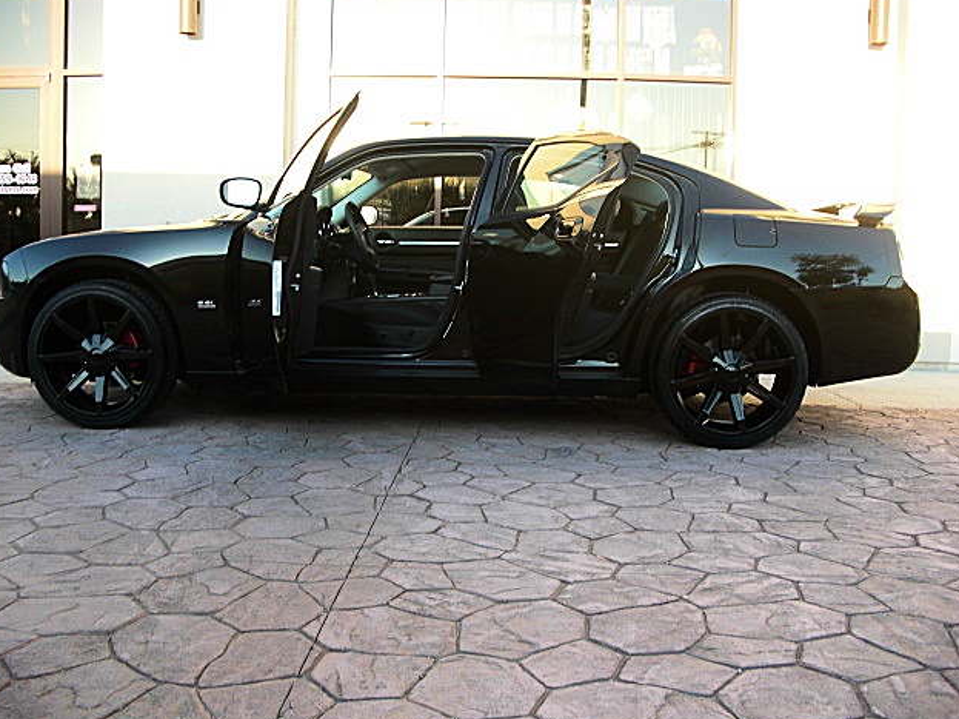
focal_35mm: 37
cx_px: 474
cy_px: 359
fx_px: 1025
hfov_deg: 50.1
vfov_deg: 38.7
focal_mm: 6.3
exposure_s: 1/60
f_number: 2.8
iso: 50
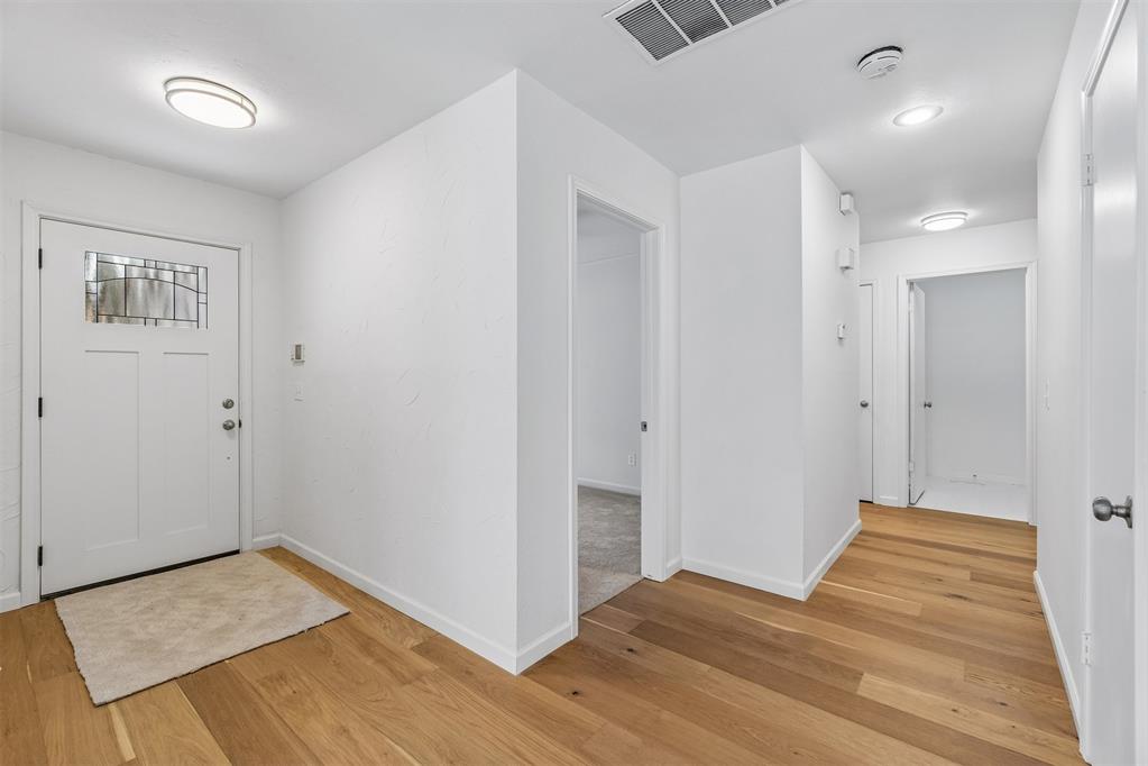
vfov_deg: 77.3
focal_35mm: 15
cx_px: 574
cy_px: 383
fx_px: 478
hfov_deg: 100.4
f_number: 6.3
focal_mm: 10
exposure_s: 1/50
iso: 200
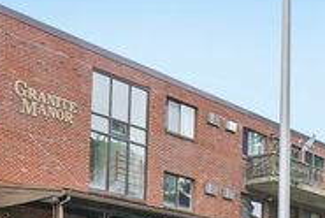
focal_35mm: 62
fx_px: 561
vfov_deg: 21.3
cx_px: 132
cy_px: 210
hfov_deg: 32.2
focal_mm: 23
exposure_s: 1/30
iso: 250
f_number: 8
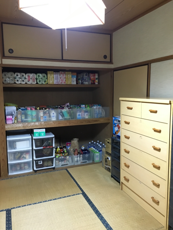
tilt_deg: -7.1
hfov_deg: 48.2
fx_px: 193
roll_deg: +0.4
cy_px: 115
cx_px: 86
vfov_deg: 61.7
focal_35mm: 29
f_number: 2.2
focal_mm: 4.15
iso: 200
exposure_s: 1/24
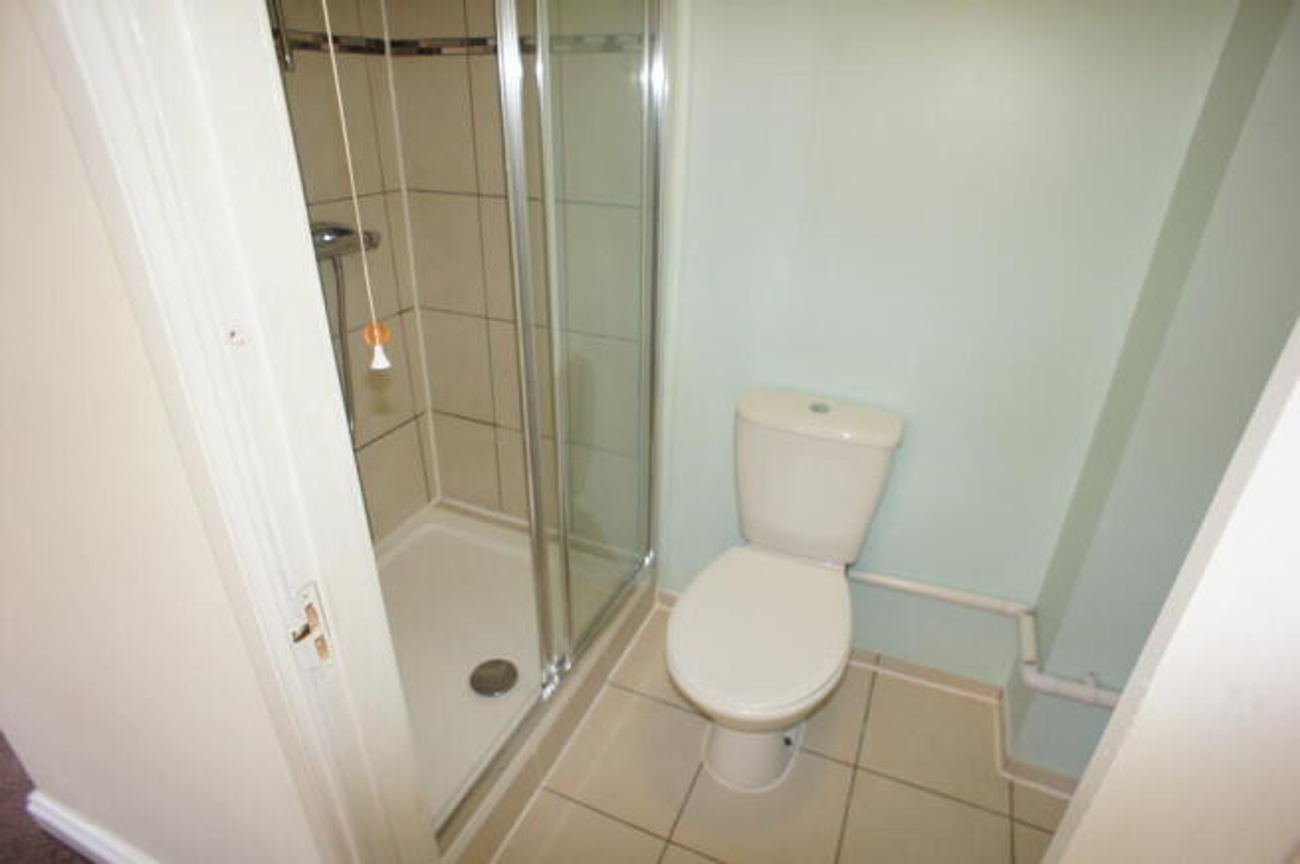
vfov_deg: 53.0
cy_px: 432
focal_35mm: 24
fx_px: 866
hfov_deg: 73.8
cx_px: 650
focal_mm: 16
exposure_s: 1/60
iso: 200
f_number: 3.2
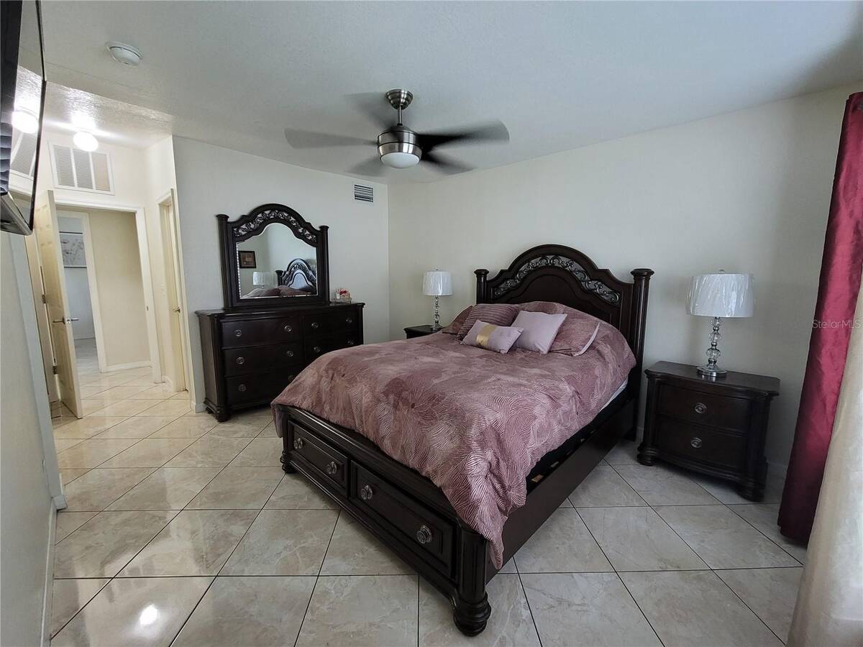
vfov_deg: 89.9
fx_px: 324
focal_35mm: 13
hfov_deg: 106.2
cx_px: 432
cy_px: 324
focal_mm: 2.2
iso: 320
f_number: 2.2
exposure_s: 1/40
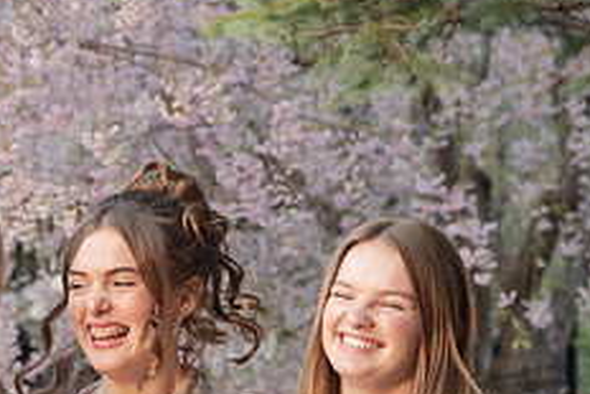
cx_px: 99
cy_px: 433
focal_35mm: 195
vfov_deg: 7.0
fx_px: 3198
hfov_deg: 10.5
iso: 800
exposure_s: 1/125
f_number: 5.6
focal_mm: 78
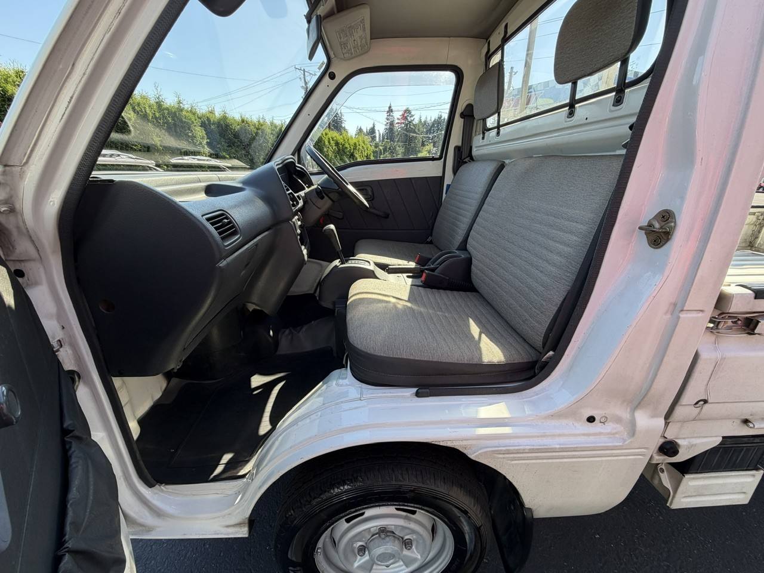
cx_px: 382
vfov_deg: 85.7
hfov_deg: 102.1
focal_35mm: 14
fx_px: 309
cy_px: 286
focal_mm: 2.22
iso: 40
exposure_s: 1/240
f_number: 2.2
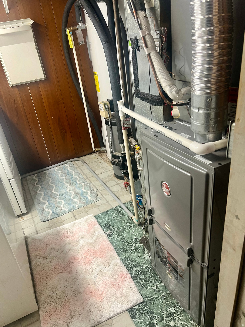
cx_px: 122
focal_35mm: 26
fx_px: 245
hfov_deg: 53.1
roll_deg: +7.8
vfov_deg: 67.3
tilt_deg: -24.9
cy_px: 164
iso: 80
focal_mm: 5.7
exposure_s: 1/60
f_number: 1.5
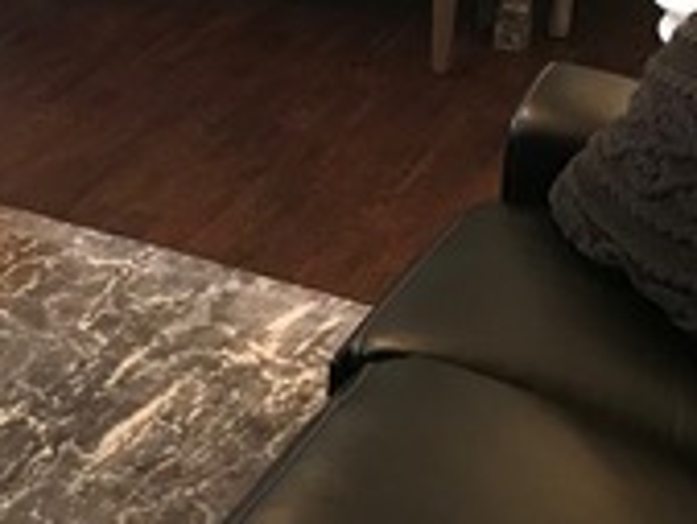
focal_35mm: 106
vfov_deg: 13.6
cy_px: -103
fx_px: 2136
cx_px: -227
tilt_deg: -15.8
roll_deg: -0.5
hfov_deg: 17.3
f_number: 1.8
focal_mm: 3.99
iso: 100
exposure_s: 1/13
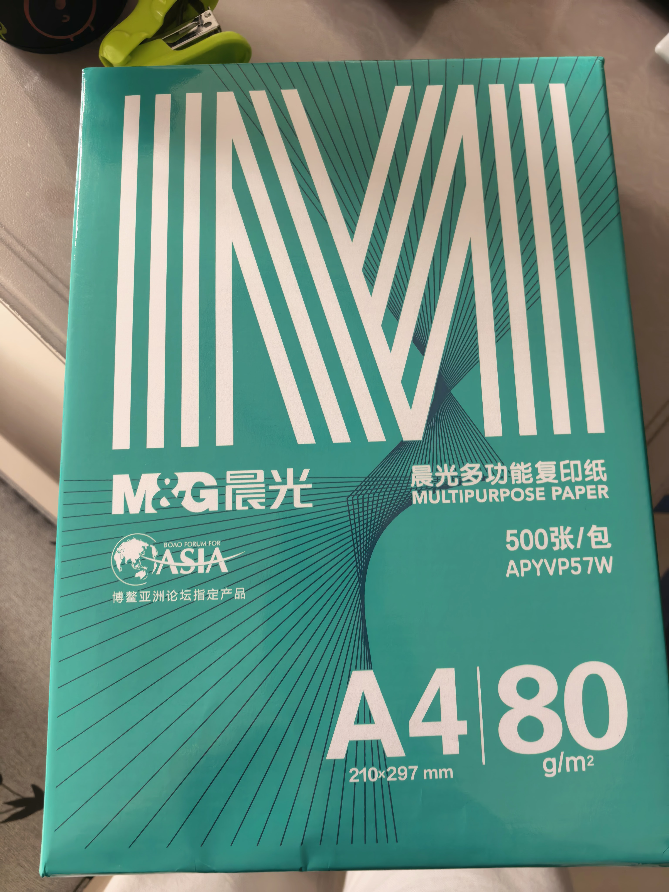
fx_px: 618
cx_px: 334
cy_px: 446
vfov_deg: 71.6
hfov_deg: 56.8
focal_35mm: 24
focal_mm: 6.98
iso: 400
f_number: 2.8
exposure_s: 1/33.3
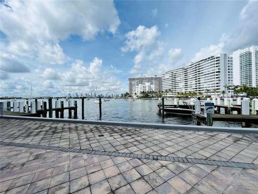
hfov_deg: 106.2
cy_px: 97
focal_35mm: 13
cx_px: 129
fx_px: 97
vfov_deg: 89.9
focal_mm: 1.57
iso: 32
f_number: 1.8
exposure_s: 1/3650
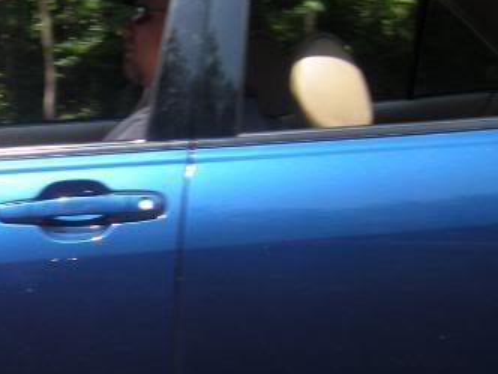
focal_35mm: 108
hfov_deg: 17.7
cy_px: 186
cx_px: -30
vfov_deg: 13.7
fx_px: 1554
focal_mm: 5.9
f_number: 3.8
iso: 64
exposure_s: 1/308
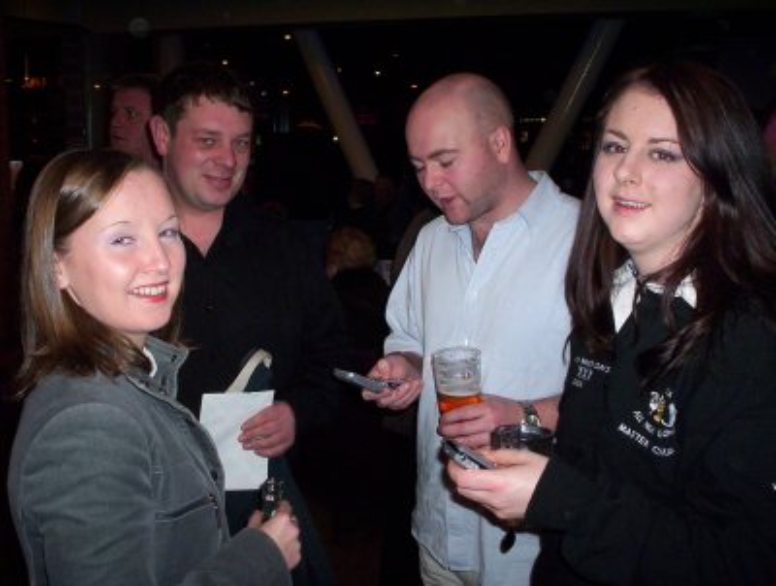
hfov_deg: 48.9
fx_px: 854
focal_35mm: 38
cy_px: 293
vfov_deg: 37.9
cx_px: 388
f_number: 4.5
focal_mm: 4.99
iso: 140
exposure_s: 1/60
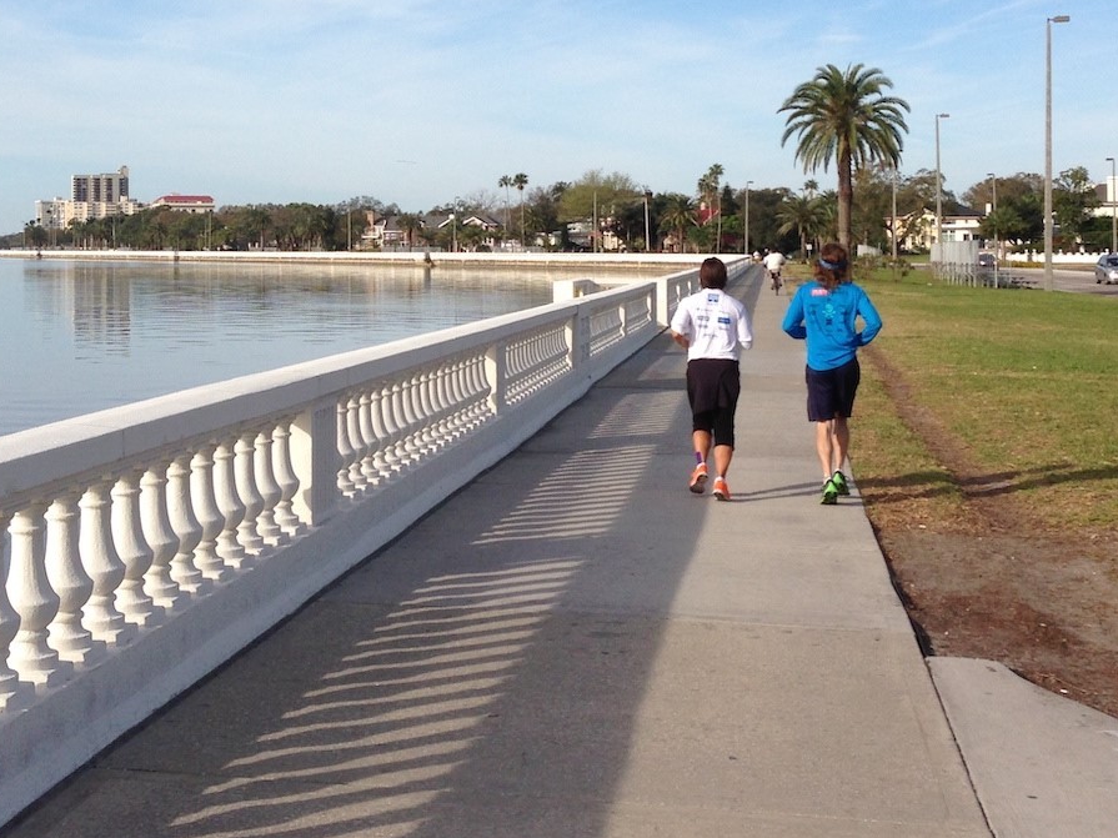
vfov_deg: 24.6
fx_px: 1905
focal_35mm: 59
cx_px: 442
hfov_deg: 32.6
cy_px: 240
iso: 50
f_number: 2.4
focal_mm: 4.13
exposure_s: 1/1748
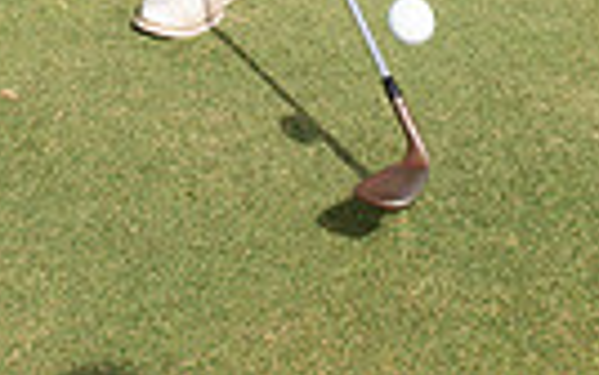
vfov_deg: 9.4
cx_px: 170
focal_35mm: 120
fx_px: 1961
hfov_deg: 17.3
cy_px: -625
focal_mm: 35
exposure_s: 1/400
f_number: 6.3
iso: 100
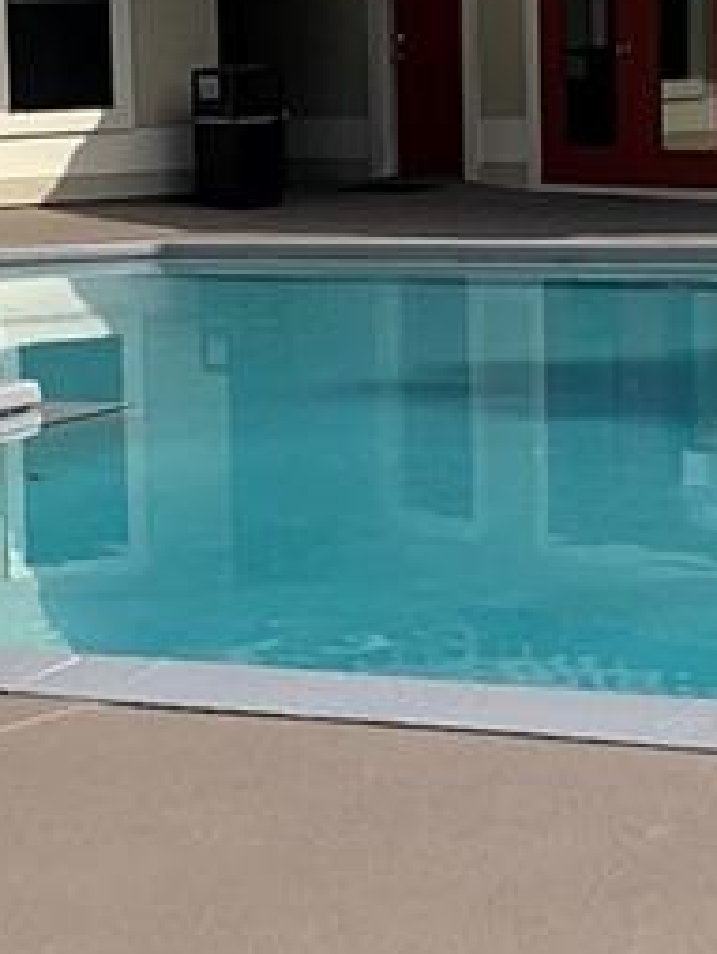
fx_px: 3777
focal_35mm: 137
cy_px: 394
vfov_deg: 14.4
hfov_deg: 10.7
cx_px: -15
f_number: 1.8
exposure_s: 1/1675
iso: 16
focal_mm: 3
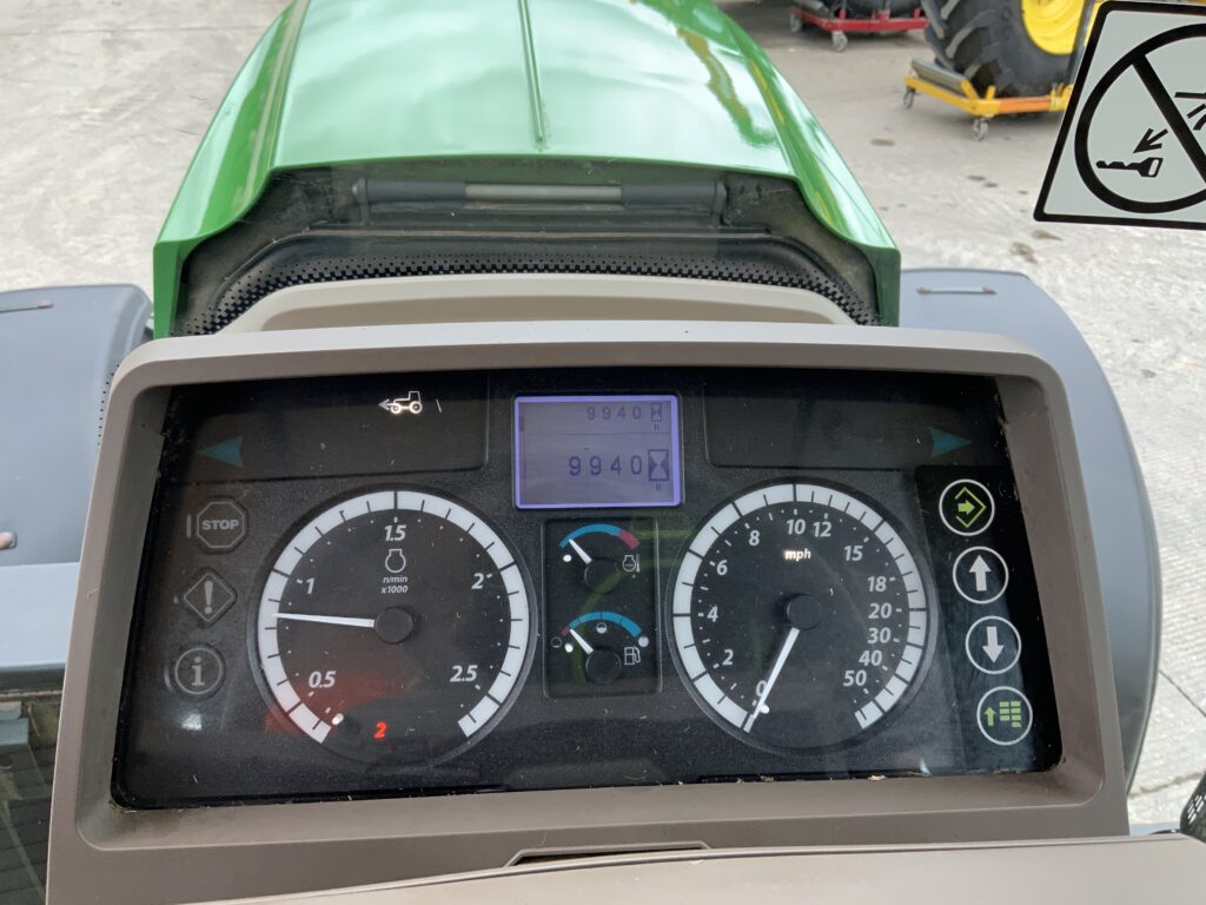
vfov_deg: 48.2
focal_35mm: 29
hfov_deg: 61.7
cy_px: 452
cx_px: 603
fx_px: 1010
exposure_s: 1/250
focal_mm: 3
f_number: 1.8
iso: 16
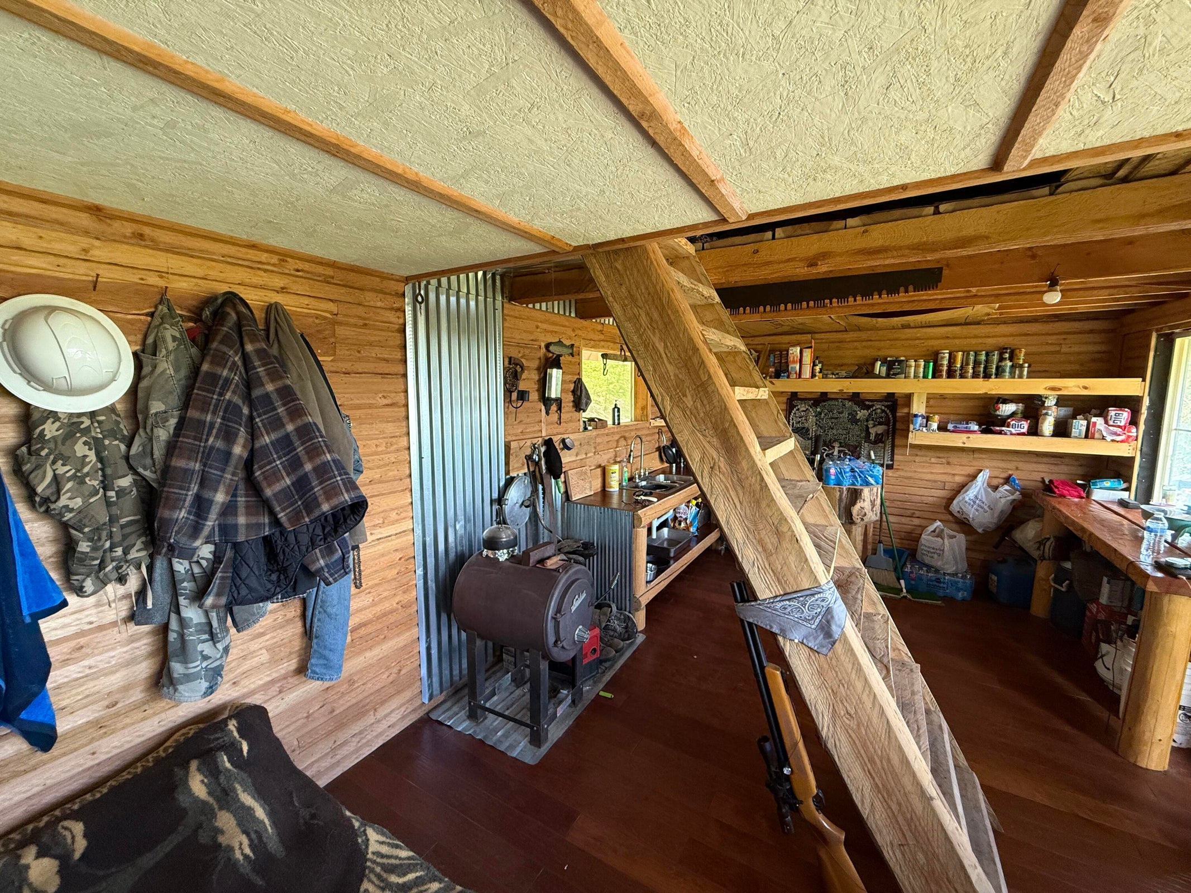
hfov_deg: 102.1
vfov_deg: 85.7
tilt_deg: -6.4
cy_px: 446
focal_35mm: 14
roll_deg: +0.1
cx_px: 596
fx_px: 482
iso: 400
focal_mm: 2.22
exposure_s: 1/93
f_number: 2.2
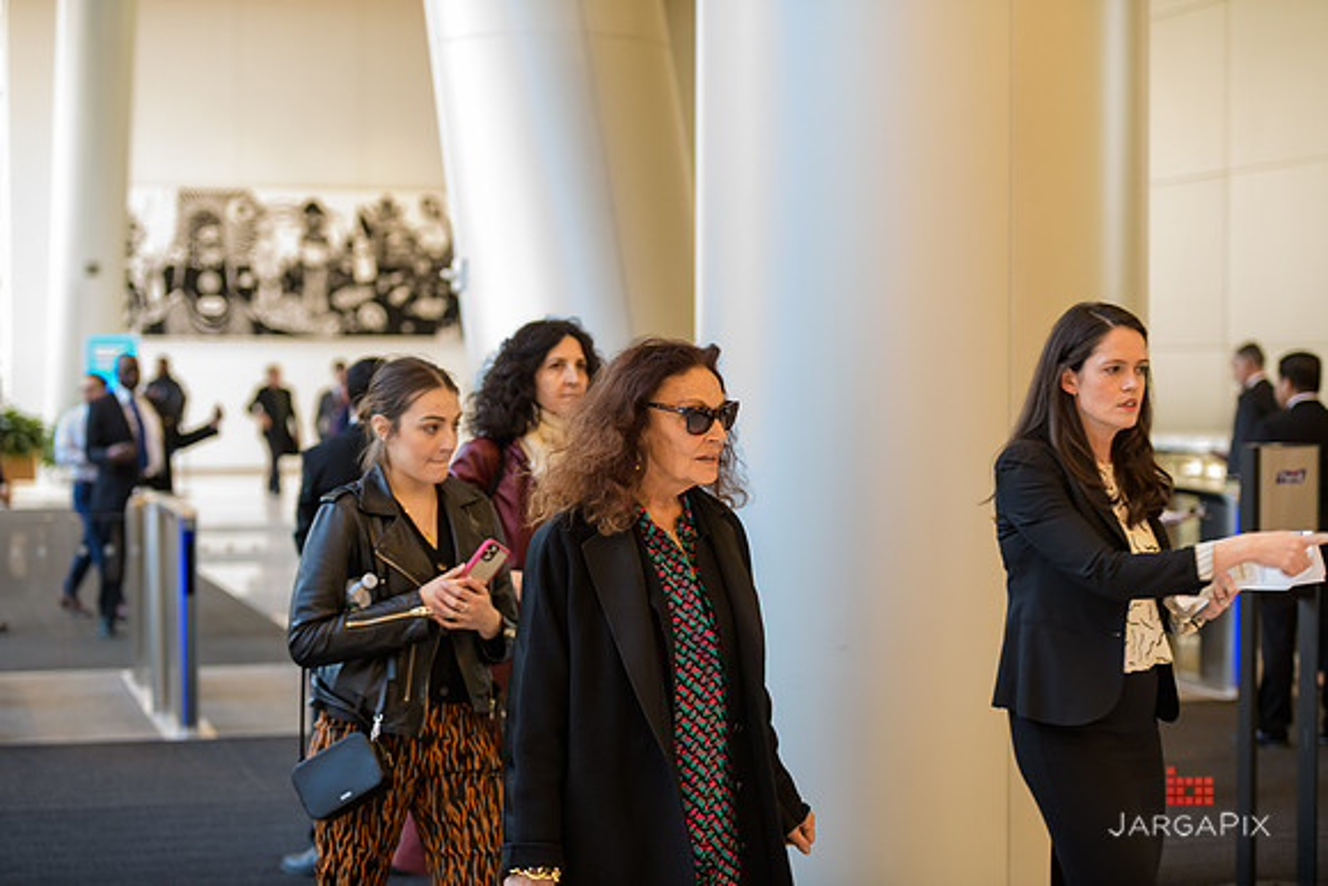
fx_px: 2583
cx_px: 664
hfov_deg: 28.8
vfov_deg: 19.5
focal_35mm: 70
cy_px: 443
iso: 1250
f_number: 3.2
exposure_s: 1/125
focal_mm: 70
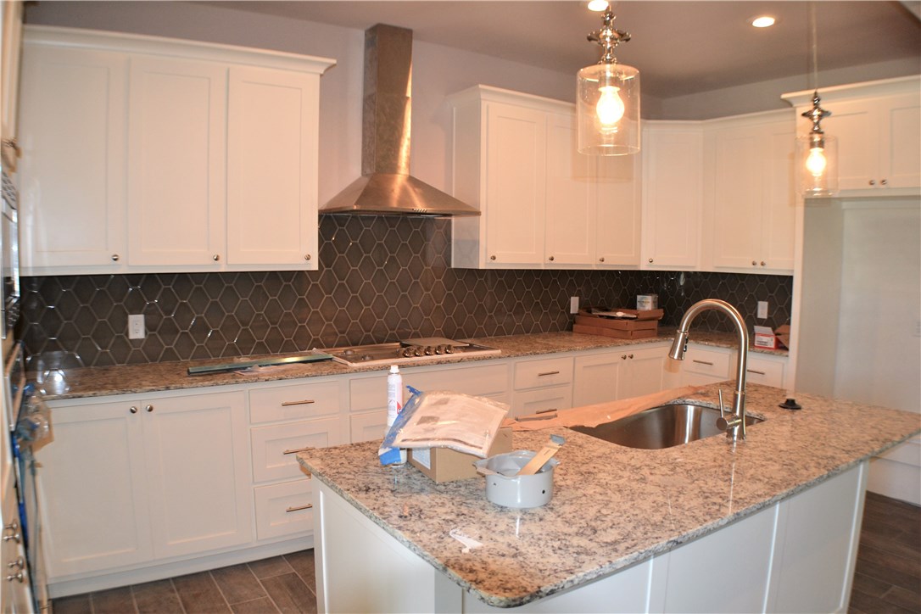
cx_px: 460
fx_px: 844
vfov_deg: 40.0
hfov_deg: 57.2
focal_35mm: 33
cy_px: 307
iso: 400
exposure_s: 1/60
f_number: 3.8
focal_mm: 22
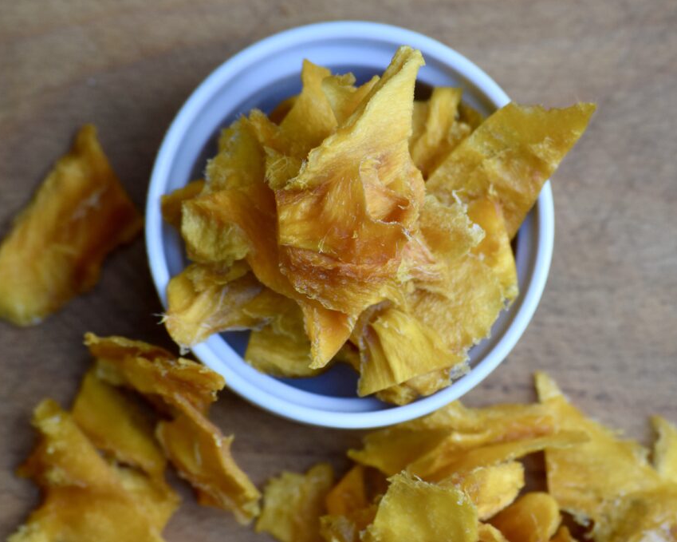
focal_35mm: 197
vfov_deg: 7.8
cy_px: 271
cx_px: 325
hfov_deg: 9.8
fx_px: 3947
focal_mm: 116
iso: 900
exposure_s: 1/250
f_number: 4.5
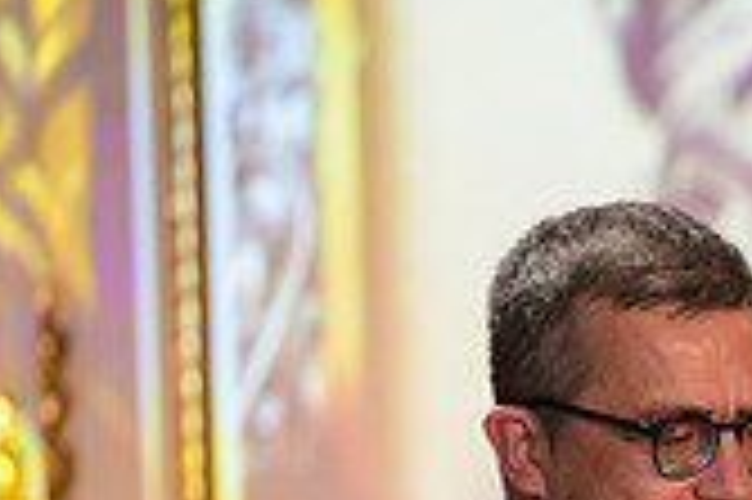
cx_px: 1085
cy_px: 764
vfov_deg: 2.0
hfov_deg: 3.0
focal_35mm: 696
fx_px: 14524
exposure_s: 1/125
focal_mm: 200
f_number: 3.2
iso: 1250
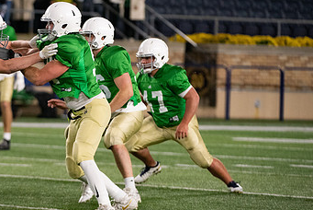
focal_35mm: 476
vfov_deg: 2.9
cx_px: 79
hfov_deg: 4.3
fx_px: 4142
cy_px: 102
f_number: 4.5
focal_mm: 280
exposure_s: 1/500
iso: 4500
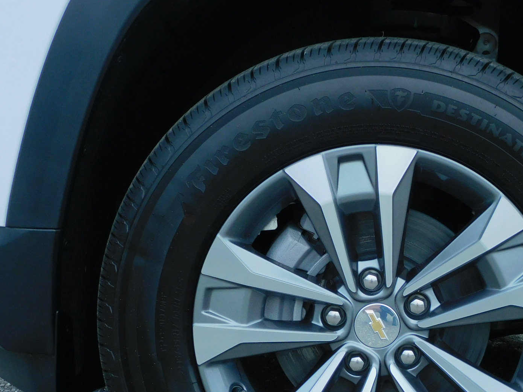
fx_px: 1360
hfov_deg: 21.6
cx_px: 370
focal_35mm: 90
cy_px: 299
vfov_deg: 16.3
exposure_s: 1/320
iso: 125
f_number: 4
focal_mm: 9.9
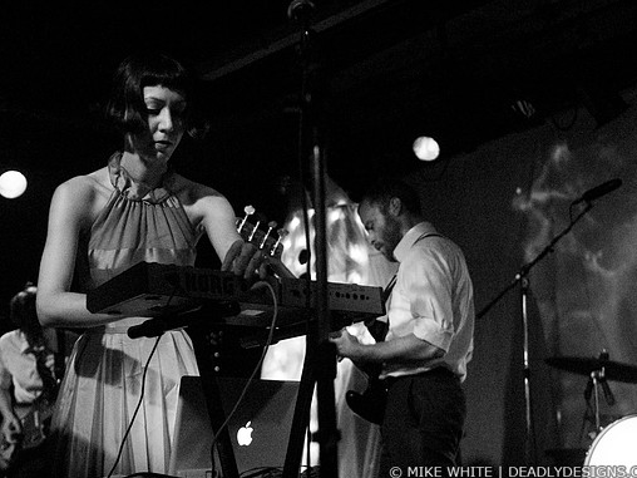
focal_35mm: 58
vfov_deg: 25.4
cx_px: 305
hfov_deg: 33.5
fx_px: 1059
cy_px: 241
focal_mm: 35
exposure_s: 1/50
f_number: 2.8
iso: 1600
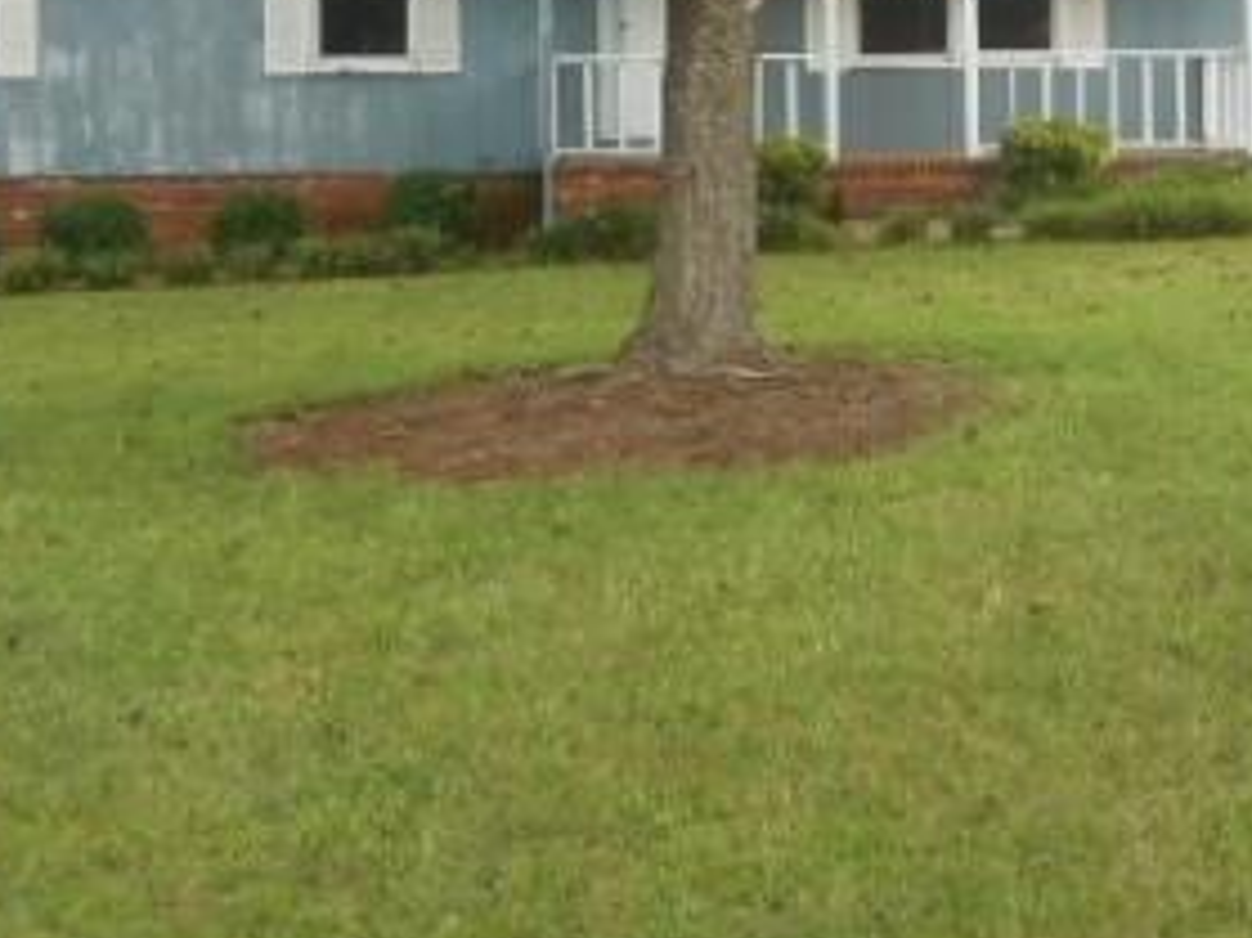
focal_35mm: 78
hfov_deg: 25.0
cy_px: -67
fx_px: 2820
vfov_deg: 18.3
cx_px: 727
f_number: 4.2
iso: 80
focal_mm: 6
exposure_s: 1/60
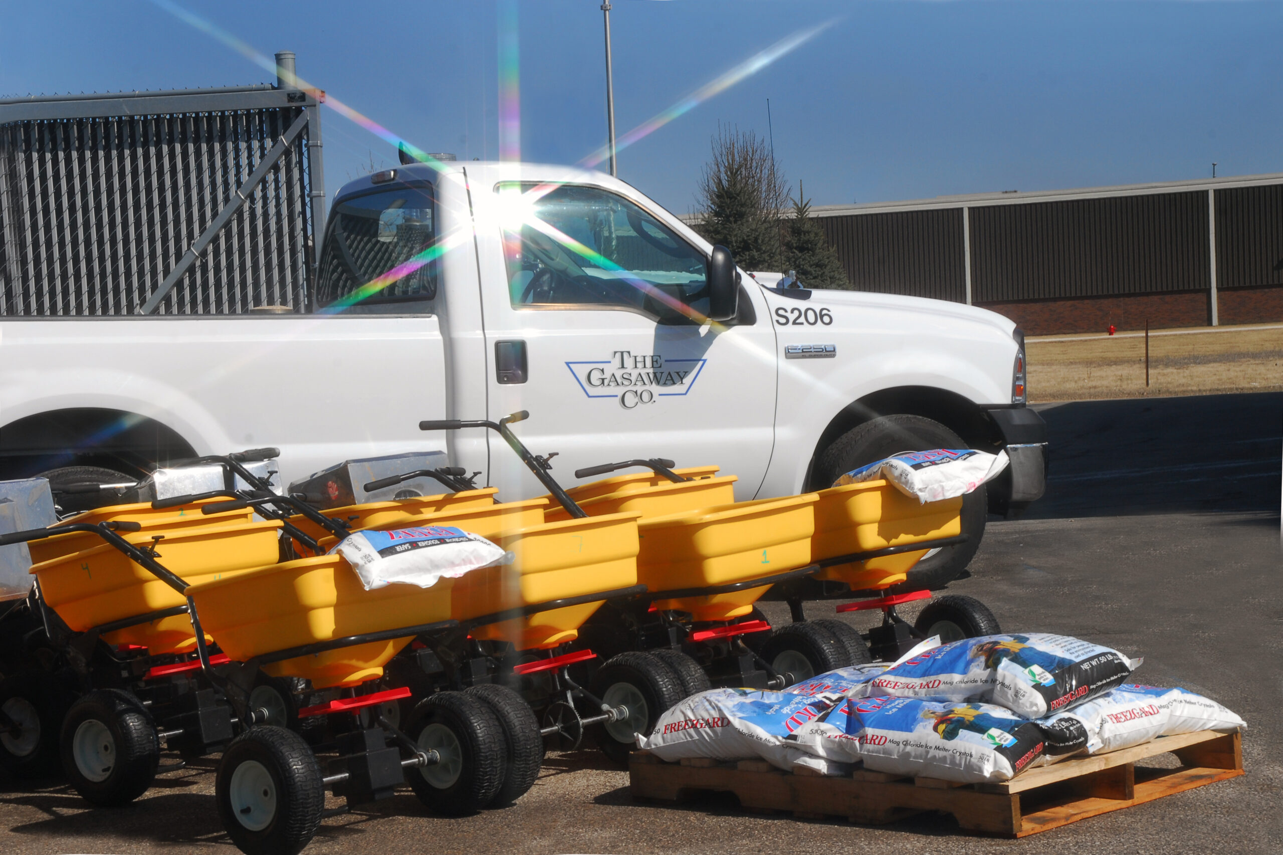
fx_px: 2779
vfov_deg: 17.5
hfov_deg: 26.0
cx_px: 642
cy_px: 428
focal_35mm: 78
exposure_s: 1/160
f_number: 16
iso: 200
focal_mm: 52
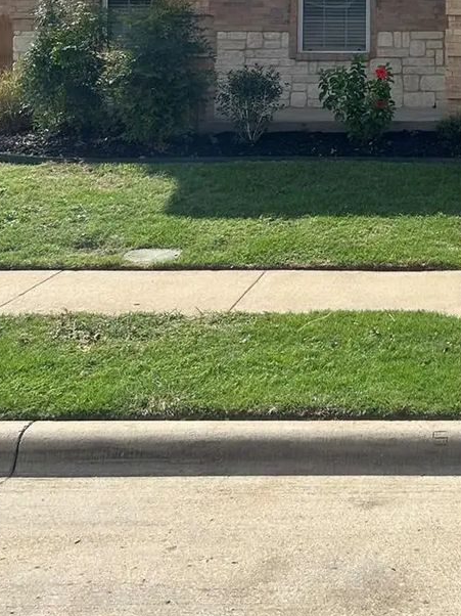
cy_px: 9
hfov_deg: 23.4
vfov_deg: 30.5
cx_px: 492
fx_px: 1048
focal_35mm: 59
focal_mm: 5.7
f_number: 1.5
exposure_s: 1/5319
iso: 50
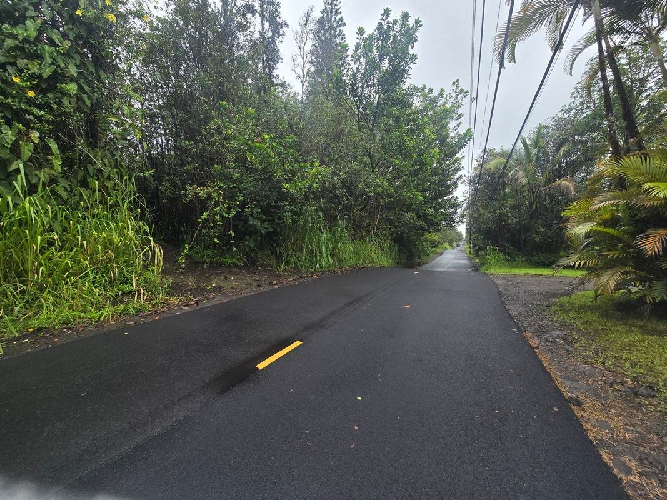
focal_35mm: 13
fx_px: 250
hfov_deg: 106.2
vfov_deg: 89.9
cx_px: 334
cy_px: 250
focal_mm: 2.2
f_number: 2.2
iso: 50
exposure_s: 1/779
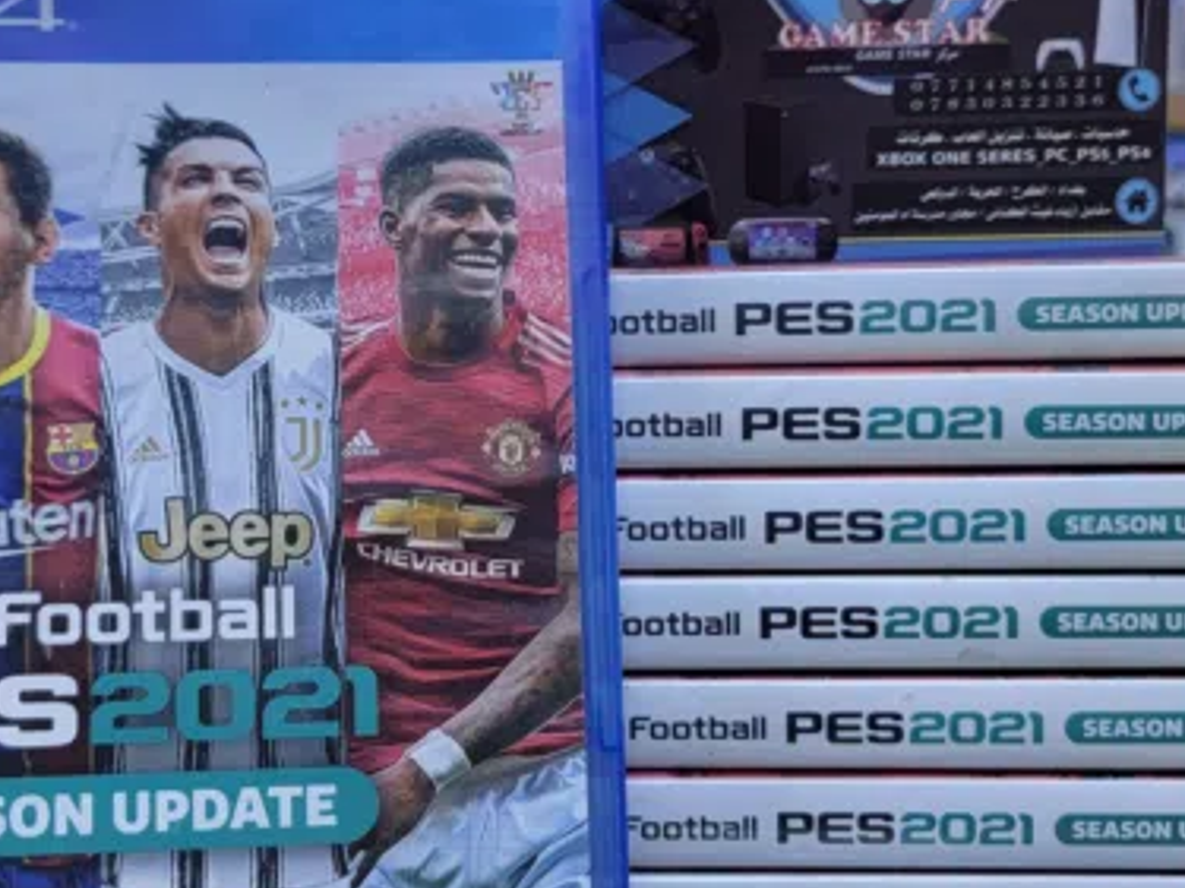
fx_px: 1403
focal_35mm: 41
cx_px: 528
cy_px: 145
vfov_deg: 33.8
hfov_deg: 45.7
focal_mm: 6.7
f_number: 1.8
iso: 250
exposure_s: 1/100
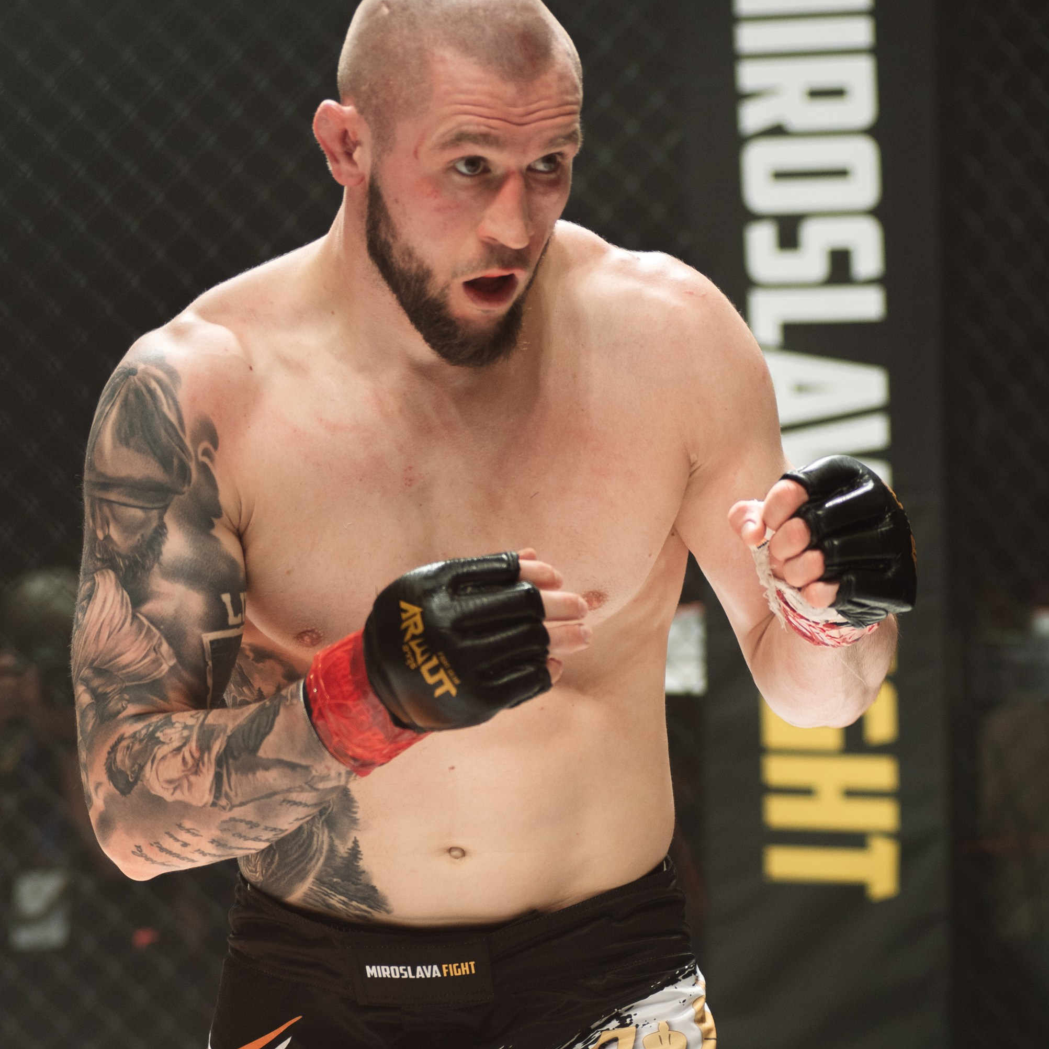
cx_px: 439
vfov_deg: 12.4
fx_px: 4834
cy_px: 755
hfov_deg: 12.4
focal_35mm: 141
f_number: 4
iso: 720
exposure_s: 1/320
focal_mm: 95
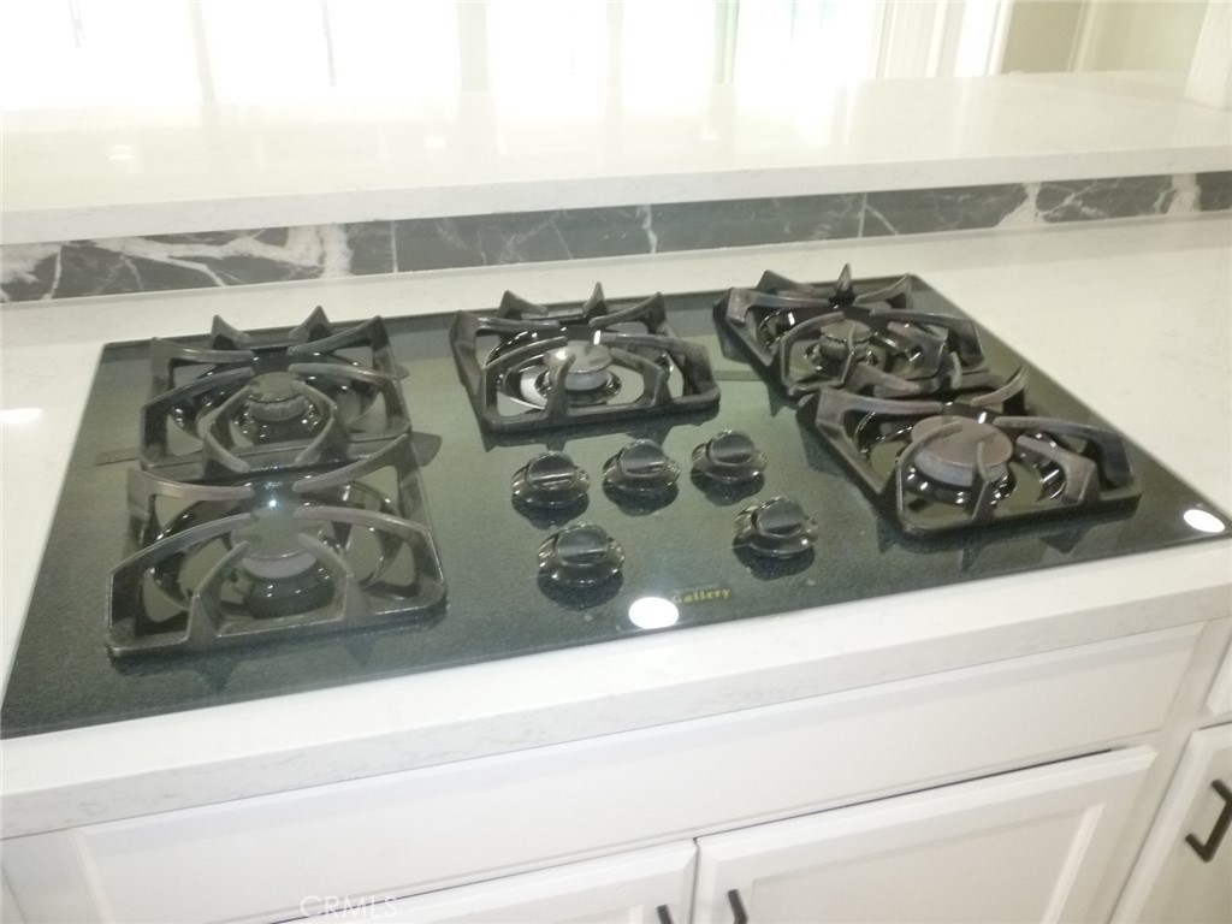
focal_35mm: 29
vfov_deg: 48.2
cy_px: 462
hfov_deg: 61.7
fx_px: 1032
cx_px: 616
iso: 400
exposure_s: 1/40
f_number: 3.3
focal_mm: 5.2
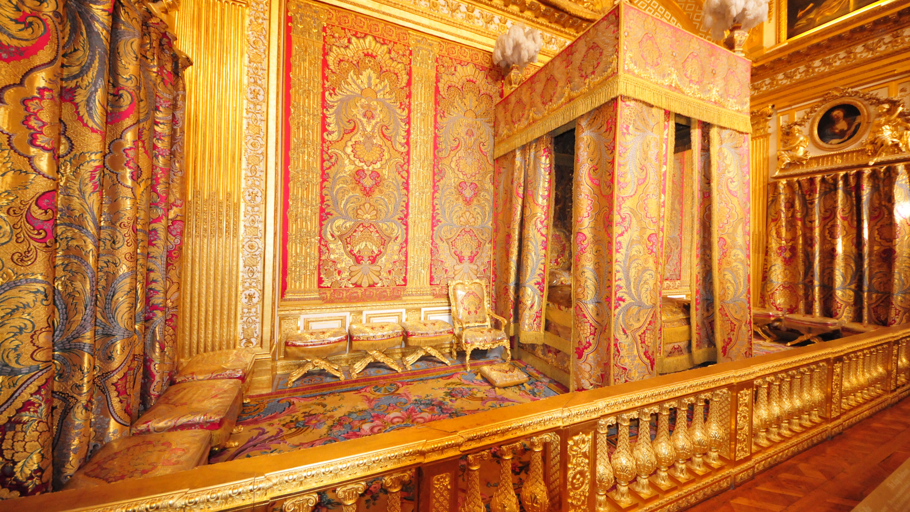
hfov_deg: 110.8
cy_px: 242
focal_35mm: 13
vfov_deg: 78.4
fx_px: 314
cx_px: 470
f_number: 5.6
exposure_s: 1/15
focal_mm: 8
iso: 2200
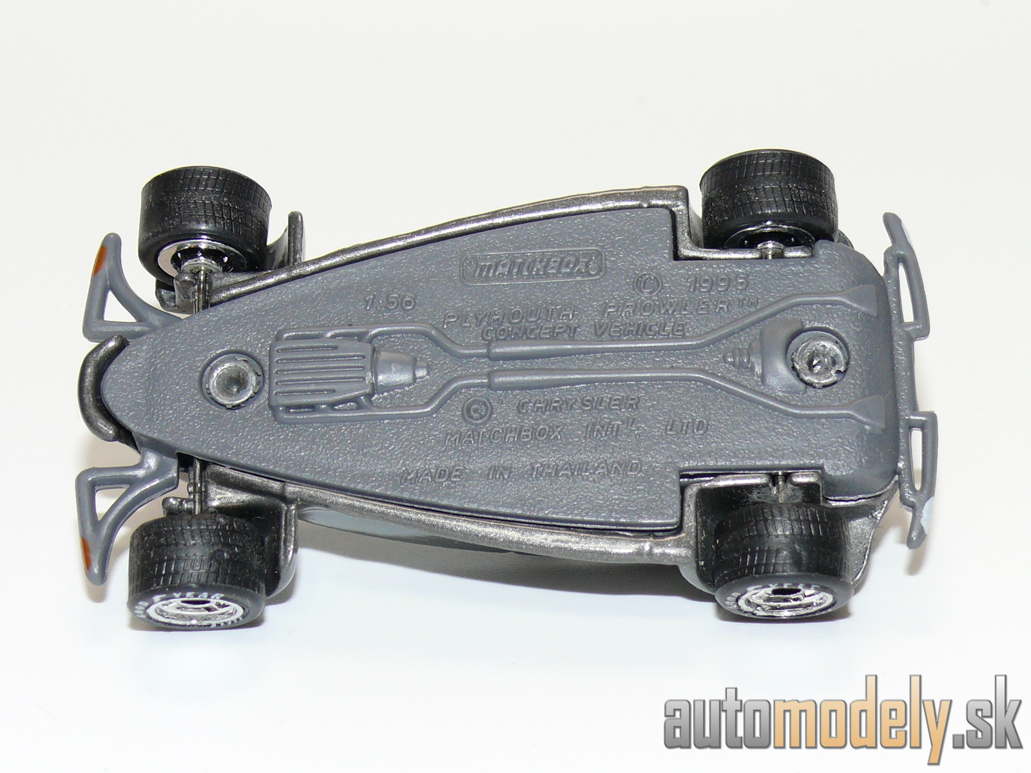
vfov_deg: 14.4
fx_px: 3068
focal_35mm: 103
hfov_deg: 19.1
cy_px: 386
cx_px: 516
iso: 100
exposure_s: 1/30
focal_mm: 13.4
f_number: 4
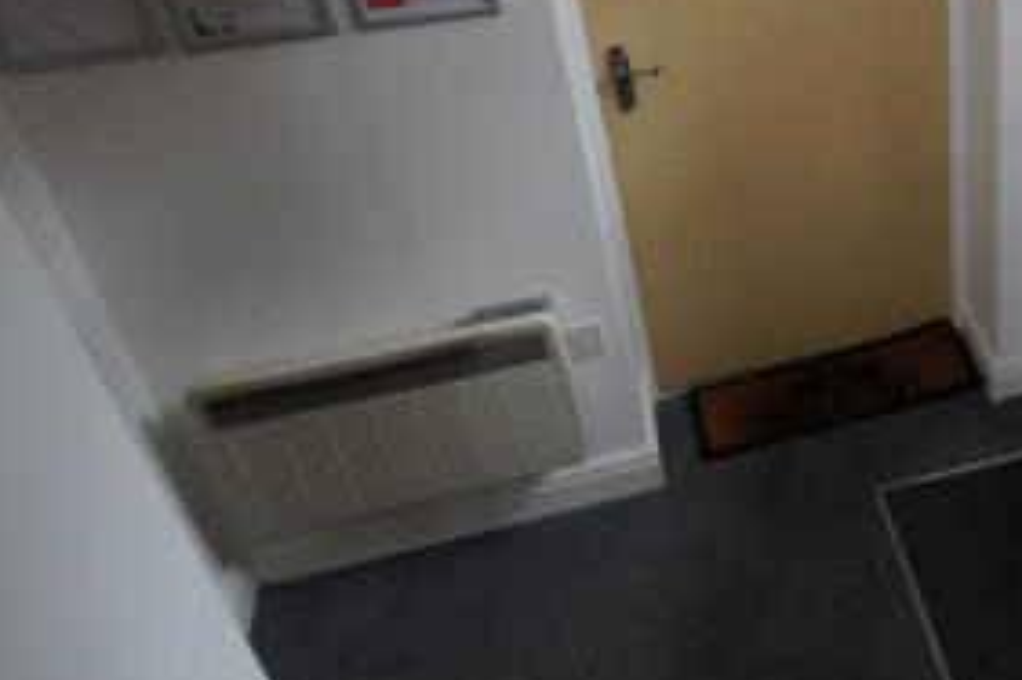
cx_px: 949
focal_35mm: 35
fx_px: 993
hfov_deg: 47.9
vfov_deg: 36.1
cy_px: 104
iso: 1250
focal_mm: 10
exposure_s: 1/160
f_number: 4
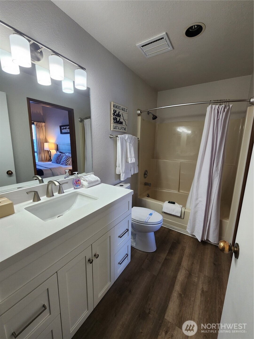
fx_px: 127
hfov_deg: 89.9
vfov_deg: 106.2
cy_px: 170
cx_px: 127
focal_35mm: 13
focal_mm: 2.2
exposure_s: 1/60
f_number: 2.2
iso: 100
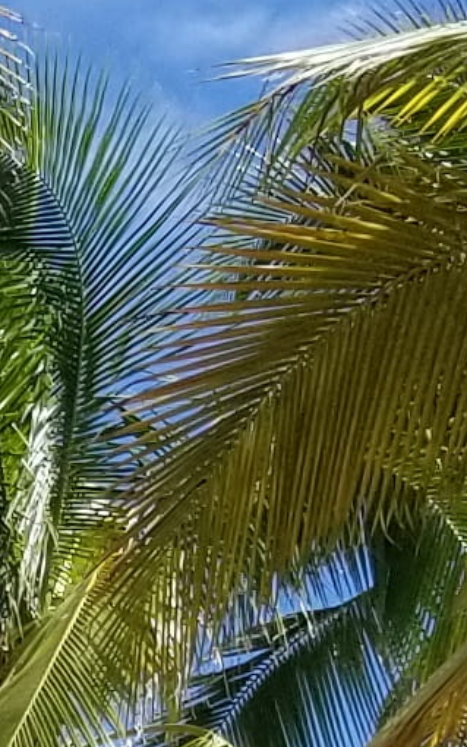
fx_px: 4437
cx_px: -632
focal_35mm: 218
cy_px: 1345
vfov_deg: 9.2
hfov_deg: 5.8
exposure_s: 1/2020
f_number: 1.7
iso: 50
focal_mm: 4.25
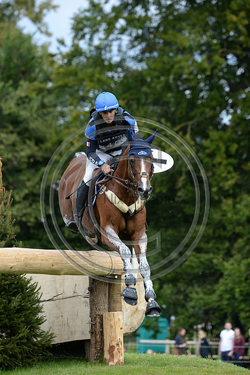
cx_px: 125
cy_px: 188
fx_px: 3233
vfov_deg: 6.7
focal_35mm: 310
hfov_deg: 4.4
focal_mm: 310
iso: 800
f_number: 6.3
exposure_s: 1/1000
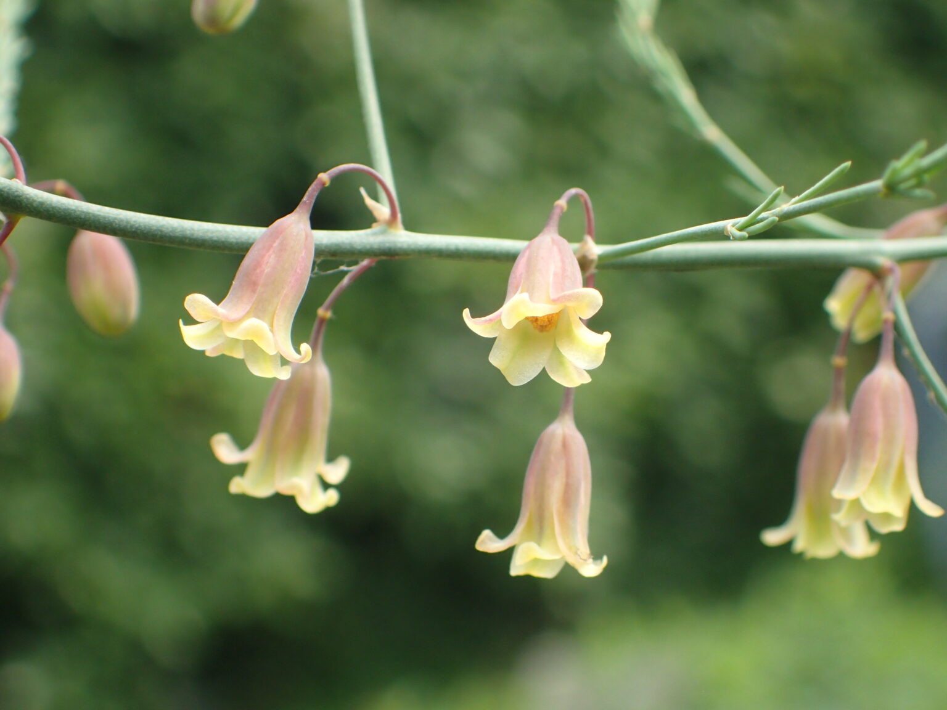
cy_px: 355
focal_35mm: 100
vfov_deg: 14.8
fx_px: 2736
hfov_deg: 19.6
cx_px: 474
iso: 250
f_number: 4.9
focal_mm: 18
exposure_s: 1/400
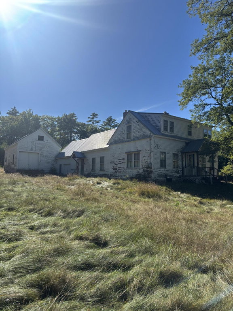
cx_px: 116
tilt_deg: +5.4
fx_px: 233
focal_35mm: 26
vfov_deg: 67.3
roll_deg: -1.7
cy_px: 156
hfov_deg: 53.1
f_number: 1.6
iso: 50
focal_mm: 5.96
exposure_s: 1/1912
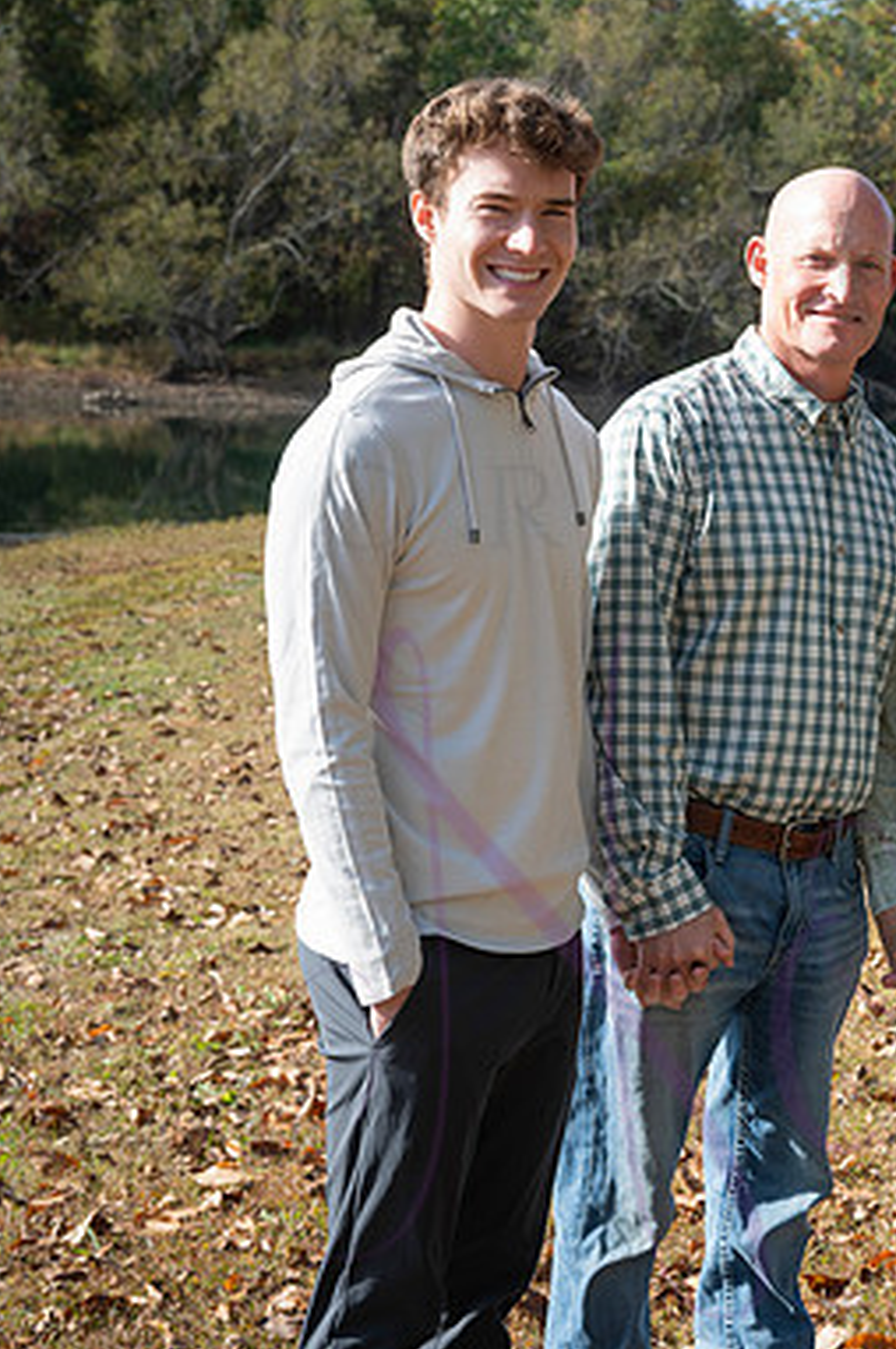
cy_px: 680
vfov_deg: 26.0
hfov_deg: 16.9
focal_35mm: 78
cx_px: 967
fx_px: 2917
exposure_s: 1/640
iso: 400
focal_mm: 51
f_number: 5.6
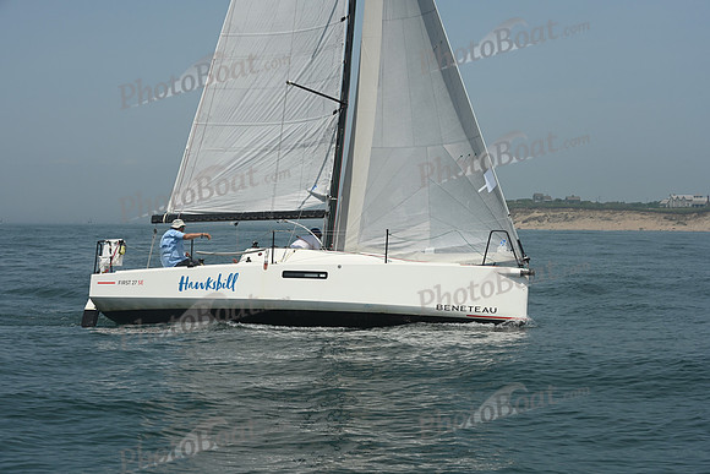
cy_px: 237
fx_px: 1381
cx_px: 355
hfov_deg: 28.8
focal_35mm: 70
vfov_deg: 19.5
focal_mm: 70
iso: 320
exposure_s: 1/1250
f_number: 8
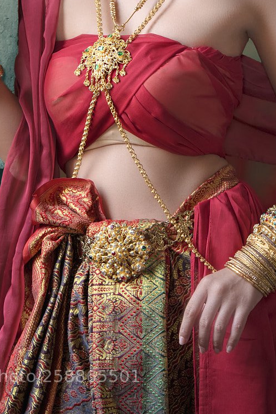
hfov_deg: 4.6
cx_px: 146
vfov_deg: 6.9
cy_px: -21
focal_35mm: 298
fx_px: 3428
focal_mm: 140
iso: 200
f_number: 4
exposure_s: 1/200
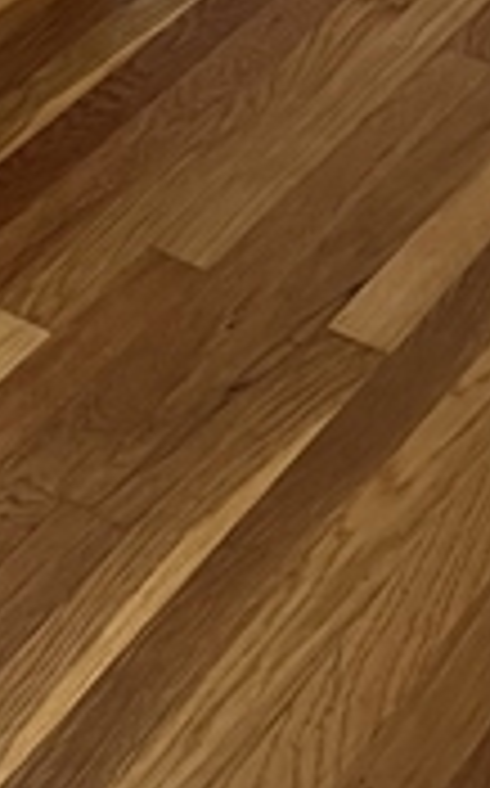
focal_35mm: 121
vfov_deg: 14.6
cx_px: 144
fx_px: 2592
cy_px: -734
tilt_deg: -15.4
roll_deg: -0.6
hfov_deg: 10.8
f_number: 1.5
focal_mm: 5.7
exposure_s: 1/77
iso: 125
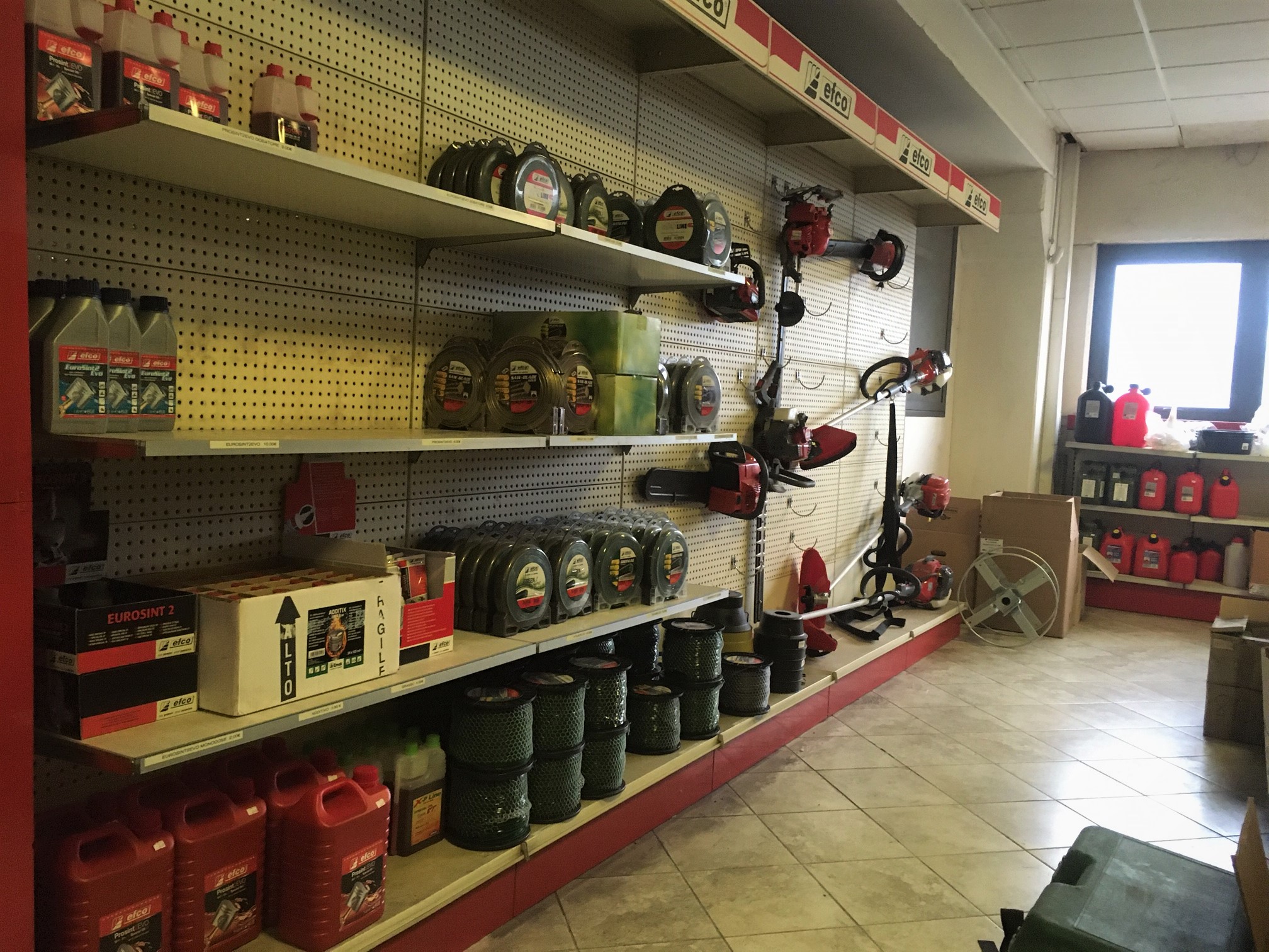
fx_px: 1063
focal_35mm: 29
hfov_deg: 61.7
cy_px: 476
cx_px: 634
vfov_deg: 48.2
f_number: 2.2
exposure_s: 1/25
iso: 200
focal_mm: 4.15
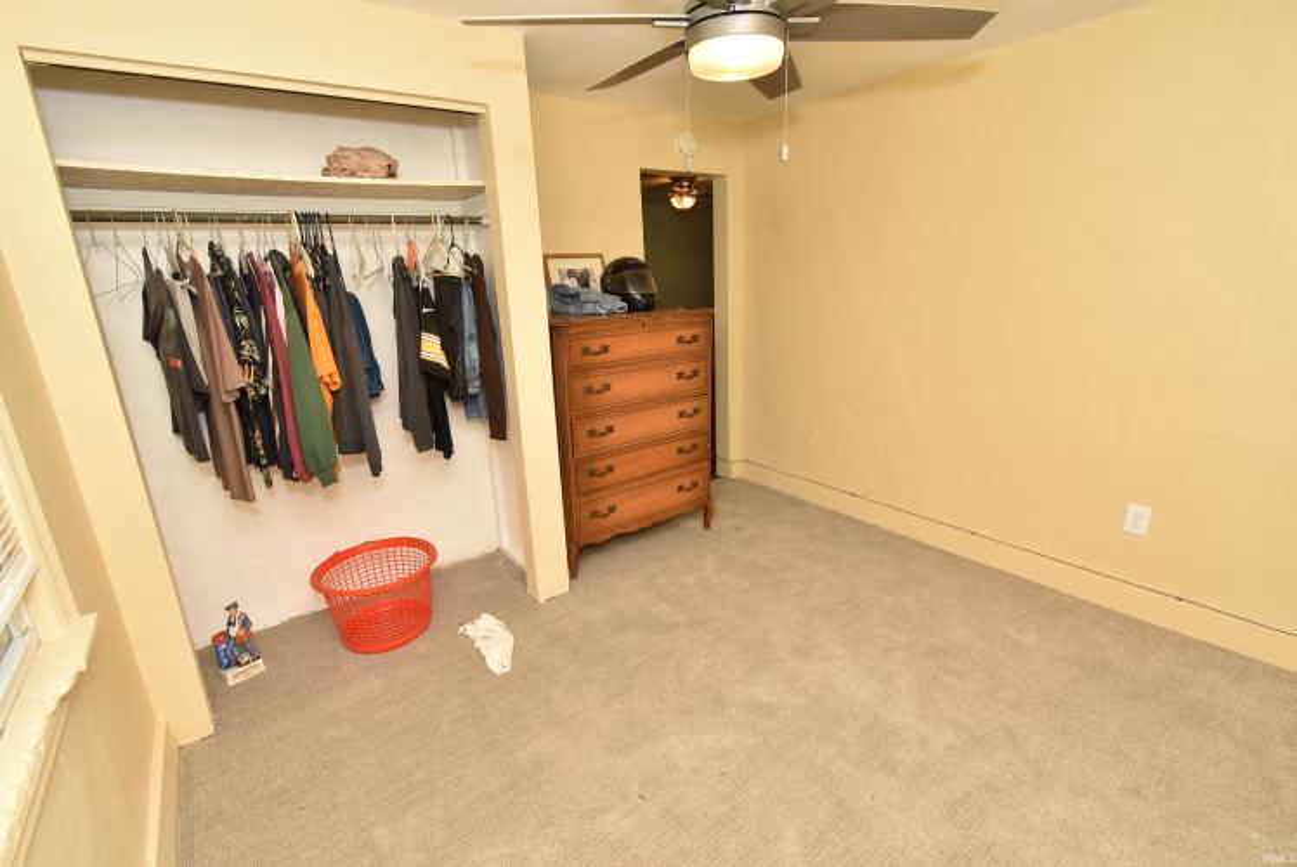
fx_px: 541
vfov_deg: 77.4
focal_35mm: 15
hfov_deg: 100.3
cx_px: 648
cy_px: 434
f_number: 10
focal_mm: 10
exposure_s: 1/100
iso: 400
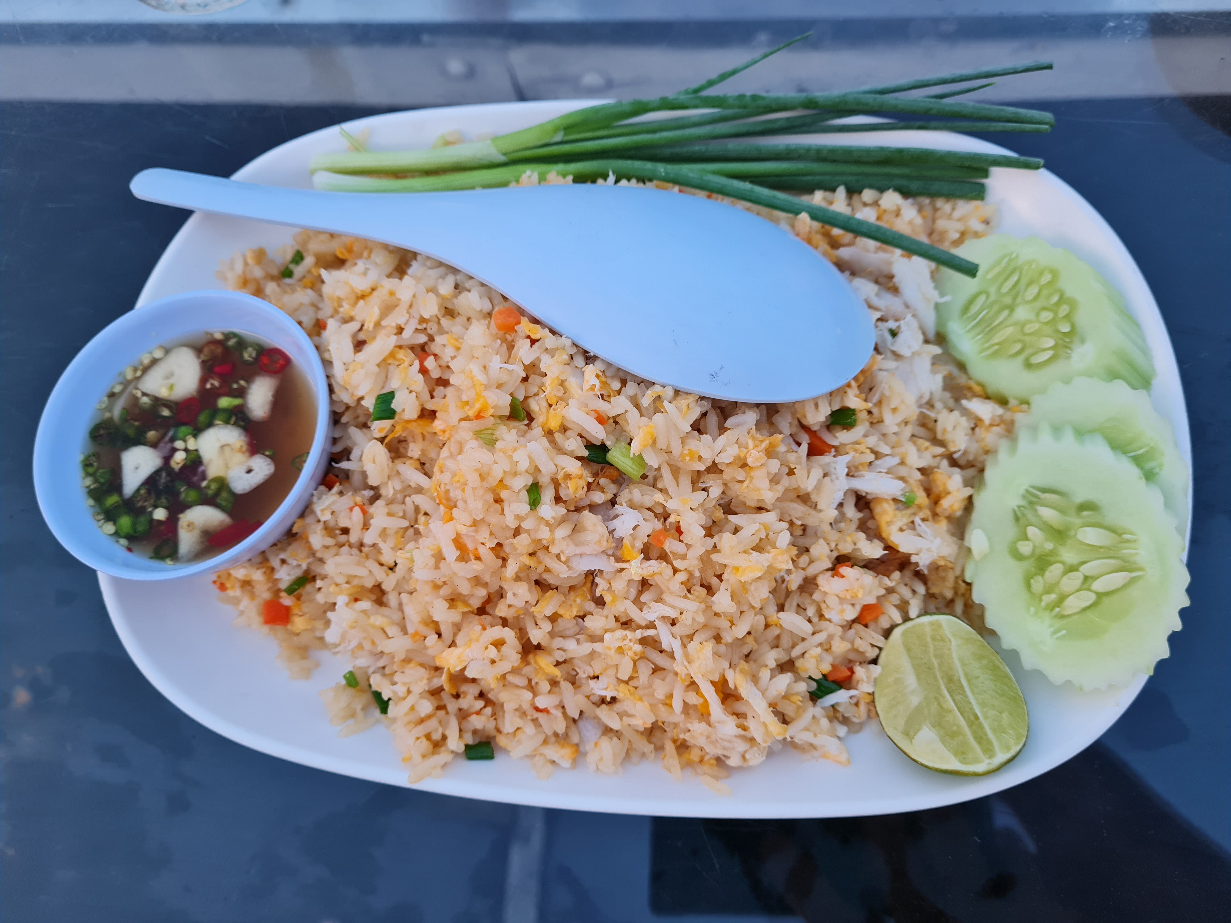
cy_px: 462
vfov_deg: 53.1
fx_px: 925
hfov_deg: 67.3
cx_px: 616
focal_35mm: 26
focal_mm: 5.4
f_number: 1.8
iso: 125
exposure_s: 1/100
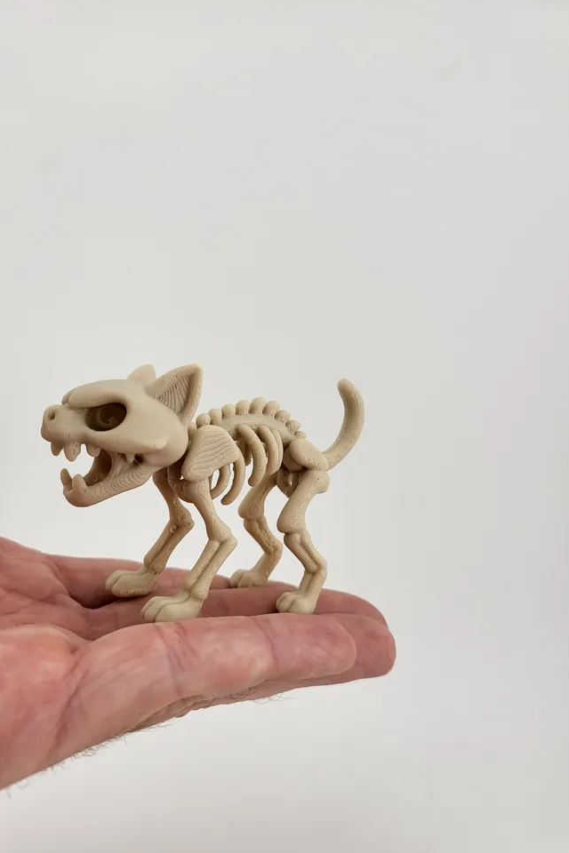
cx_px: 261
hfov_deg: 49.5
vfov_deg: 69.4
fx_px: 616
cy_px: 441
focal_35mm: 26
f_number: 1.8
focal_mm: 5
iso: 64
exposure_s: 1/280
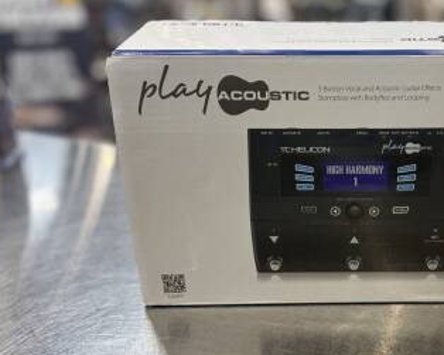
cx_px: 334
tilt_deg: -17.8
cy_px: 173
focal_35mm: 42
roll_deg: +0.8
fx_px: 552
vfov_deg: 35.7
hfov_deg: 42.5
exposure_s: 1/120
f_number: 1.6
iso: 125
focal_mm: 5.96
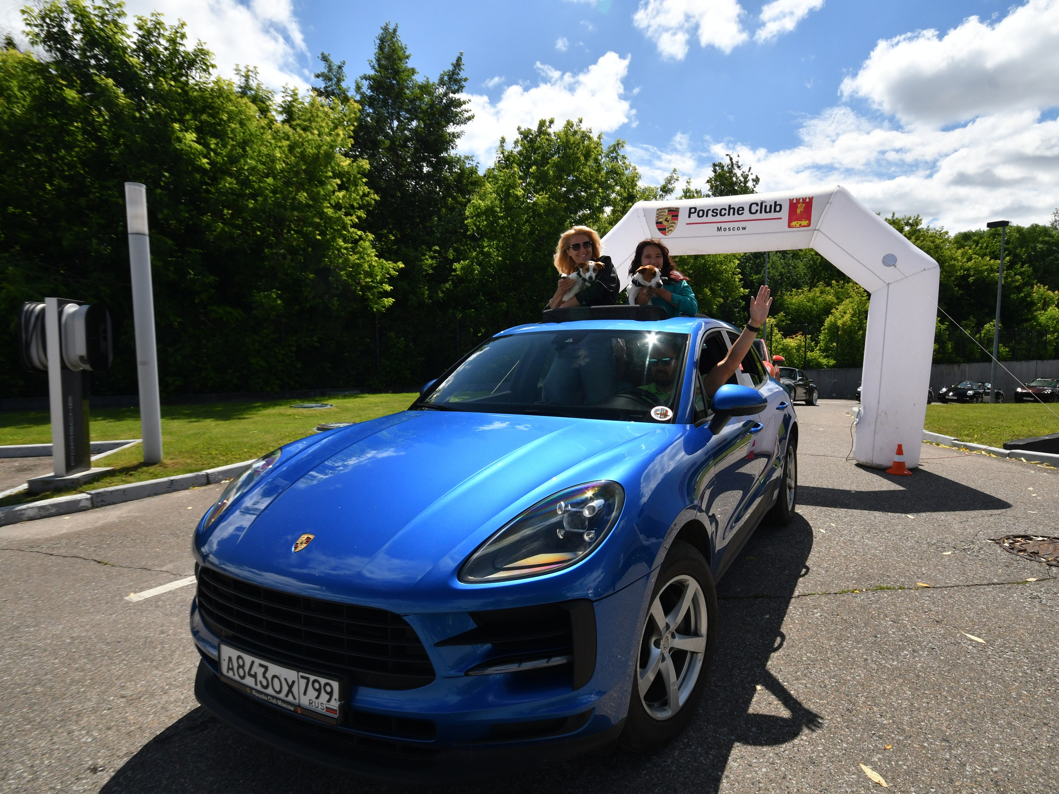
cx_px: 577
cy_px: 395
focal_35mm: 21
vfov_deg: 63.4
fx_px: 642
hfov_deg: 78.8
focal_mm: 13
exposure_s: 1/400
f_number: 10
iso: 500
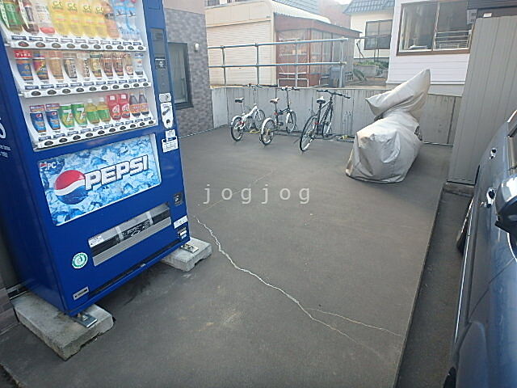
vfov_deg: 63.4
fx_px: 314
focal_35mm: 21
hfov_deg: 79.0
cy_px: 194
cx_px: 258
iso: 125
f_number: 3.5
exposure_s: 1/100
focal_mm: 3.7
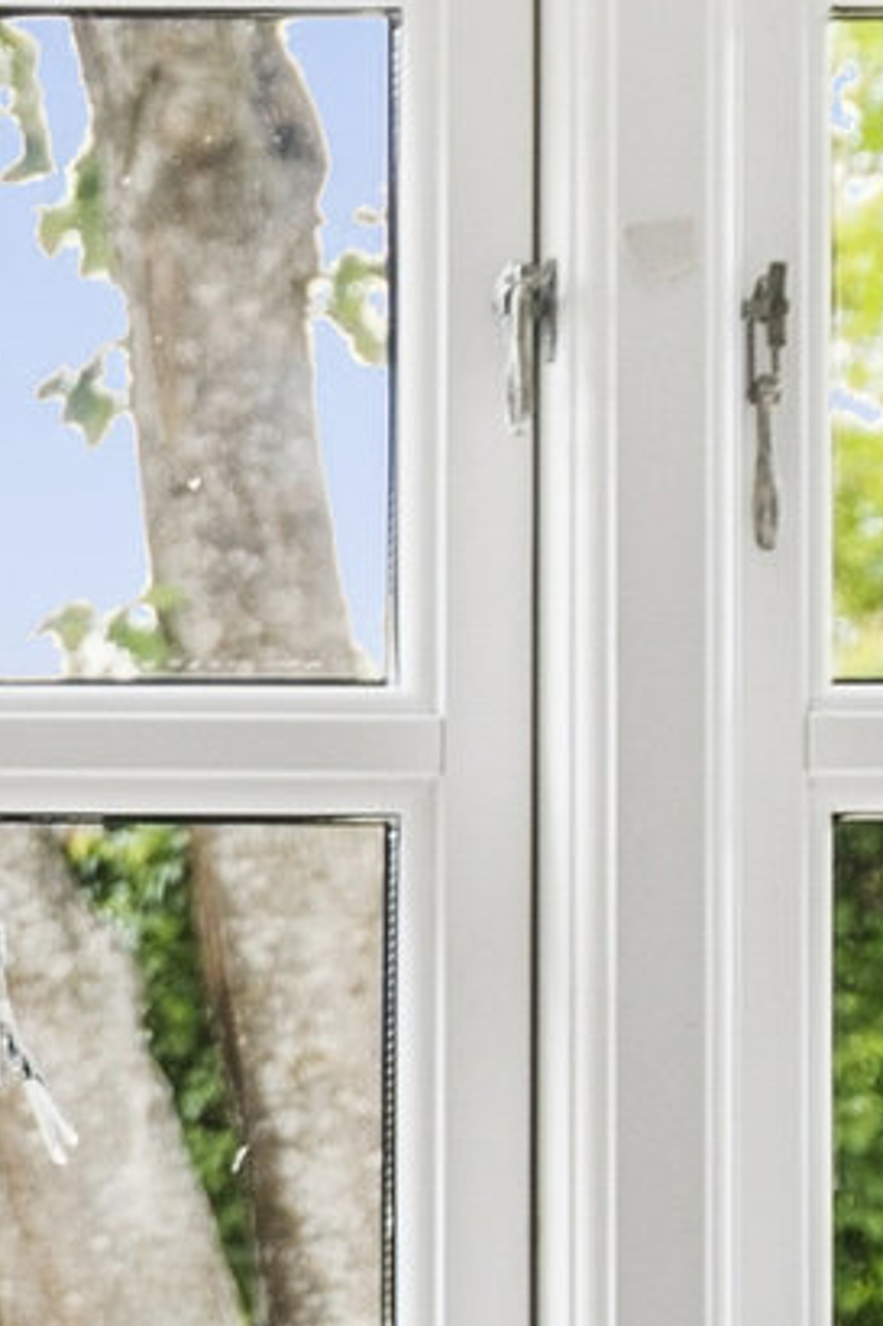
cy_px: 2781
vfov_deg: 5.4
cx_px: -1837
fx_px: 13734
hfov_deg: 3.6
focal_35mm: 373
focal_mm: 34
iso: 200
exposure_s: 1/13
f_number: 6.3
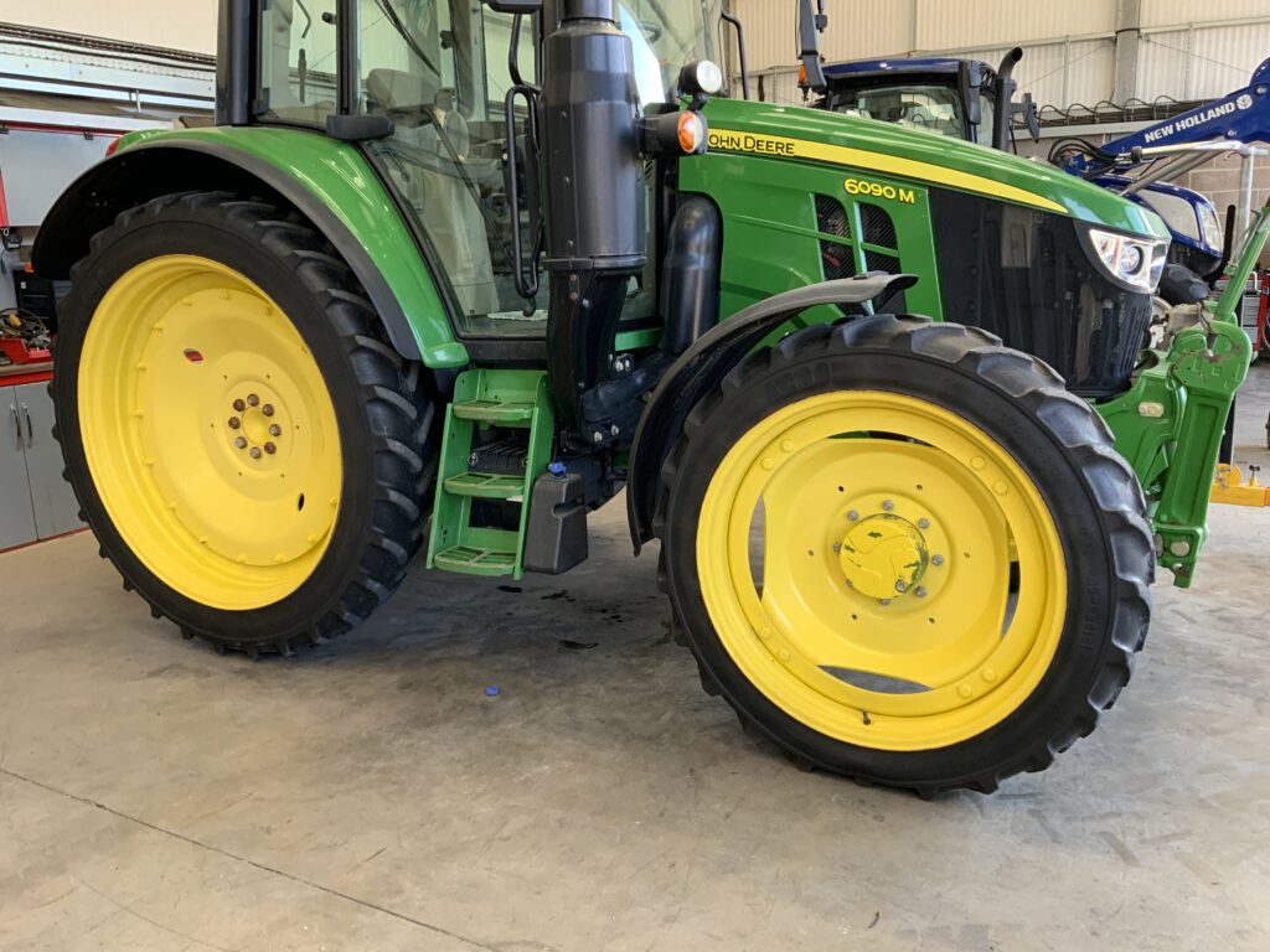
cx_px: 635
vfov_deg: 48.2
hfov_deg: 61.7
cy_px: 476
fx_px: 1064
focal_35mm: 29
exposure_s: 1/122
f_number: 1.8
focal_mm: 3
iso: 64
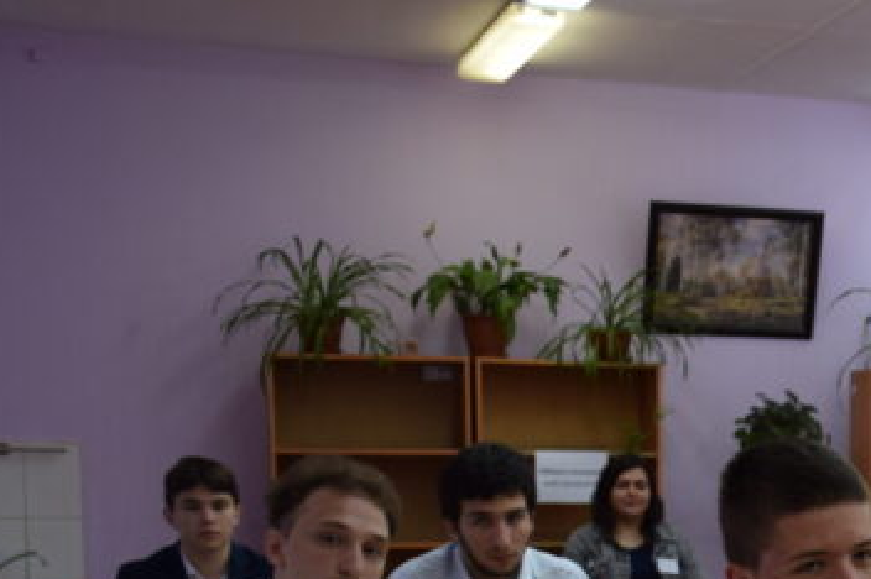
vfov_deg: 15.0
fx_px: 2134
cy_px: 663
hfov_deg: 21.2
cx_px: 1096
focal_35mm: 88
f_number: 4.5
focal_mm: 23
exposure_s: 1/80
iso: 400
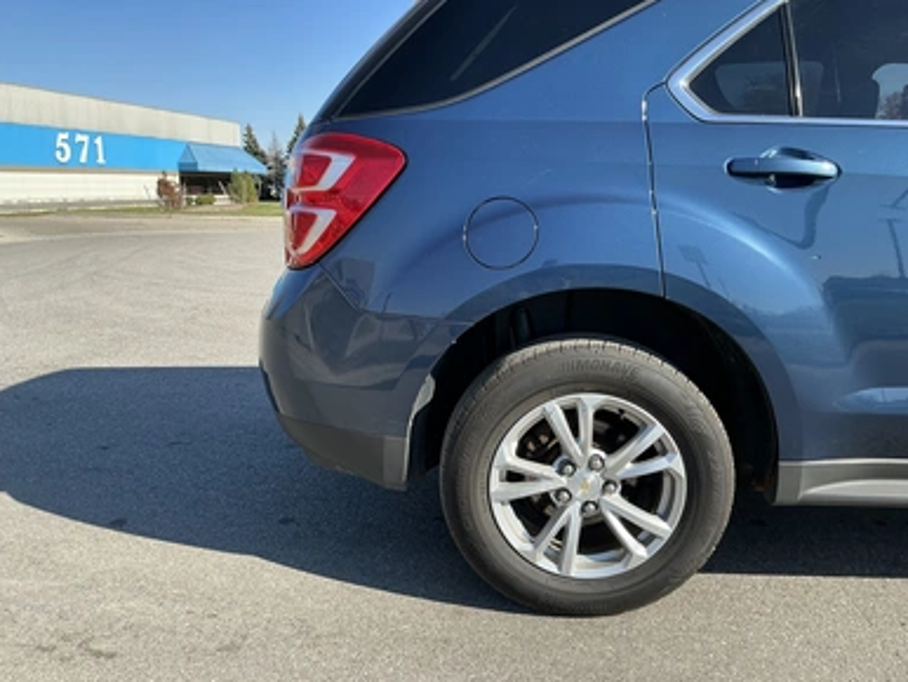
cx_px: 445
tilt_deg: -8.0
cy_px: 350
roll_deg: -1.5
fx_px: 761
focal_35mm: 29
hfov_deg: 61.6
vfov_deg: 48.3
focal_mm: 3
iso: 25
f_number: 1.8
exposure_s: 1/883
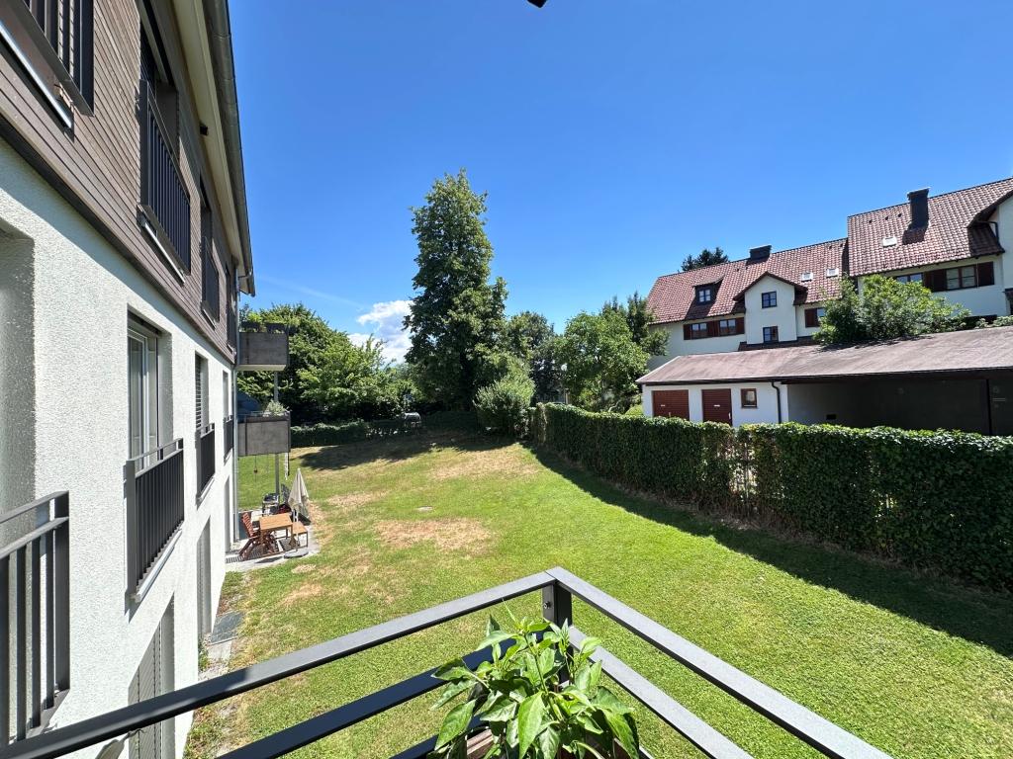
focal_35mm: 14
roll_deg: +2.1
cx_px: 506
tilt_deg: +2.7
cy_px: 380
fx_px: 410
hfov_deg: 102.1
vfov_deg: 85.7
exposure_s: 1/764
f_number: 2.2
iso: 40
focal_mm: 2.22
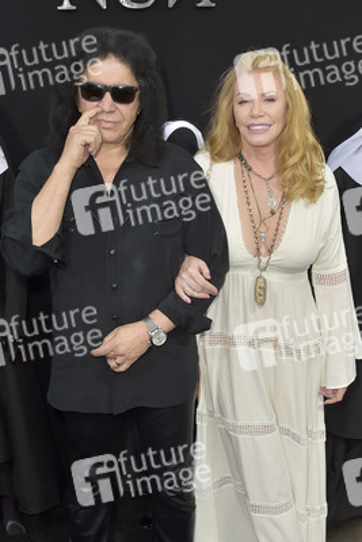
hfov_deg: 37.9
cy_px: 271
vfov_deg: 54.4
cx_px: 181
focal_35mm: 35
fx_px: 527
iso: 200
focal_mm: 35
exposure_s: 1/250
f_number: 6.3
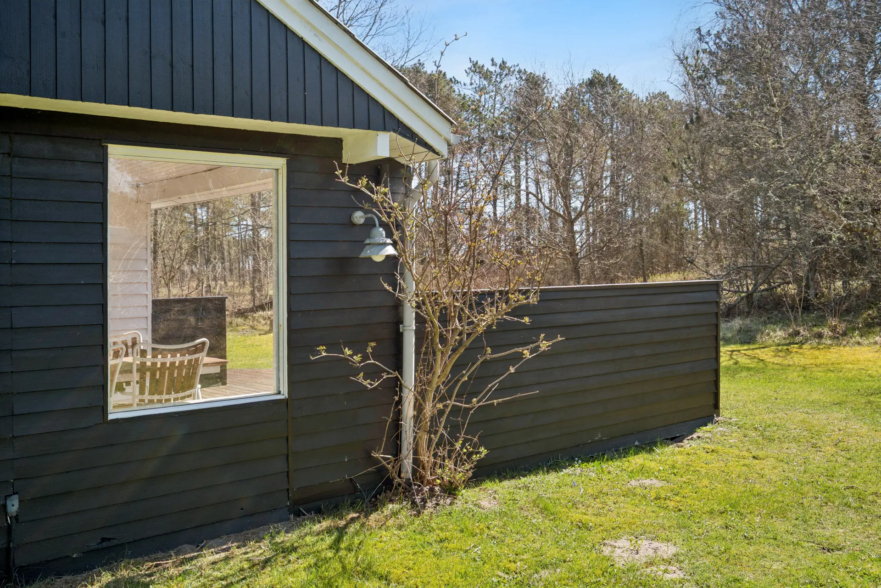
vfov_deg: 37.9
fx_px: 856
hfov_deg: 54.4
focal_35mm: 35
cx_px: 440
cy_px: 294
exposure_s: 1/160
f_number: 7.1
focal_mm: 35
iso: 100
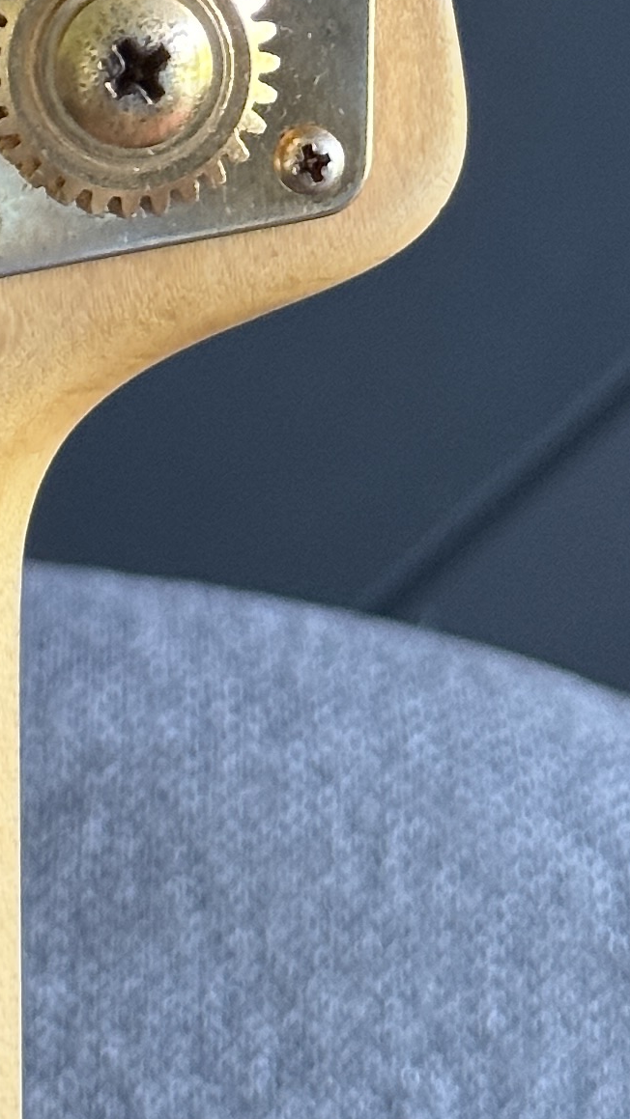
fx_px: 5405
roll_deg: +0.6
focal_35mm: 182
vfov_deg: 11.1
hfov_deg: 6.6
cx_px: -136
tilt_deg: -8.7
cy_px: -818
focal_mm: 6.76
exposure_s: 1/60
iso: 200
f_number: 1.78
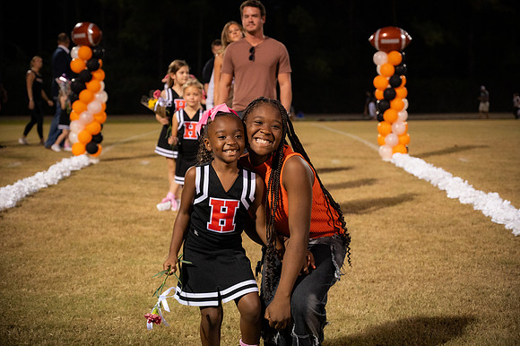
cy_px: 173
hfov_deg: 28.9
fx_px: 1010
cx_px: 260
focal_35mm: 70
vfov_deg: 19.4
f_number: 4
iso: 3200
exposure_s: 1/250
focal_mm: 70
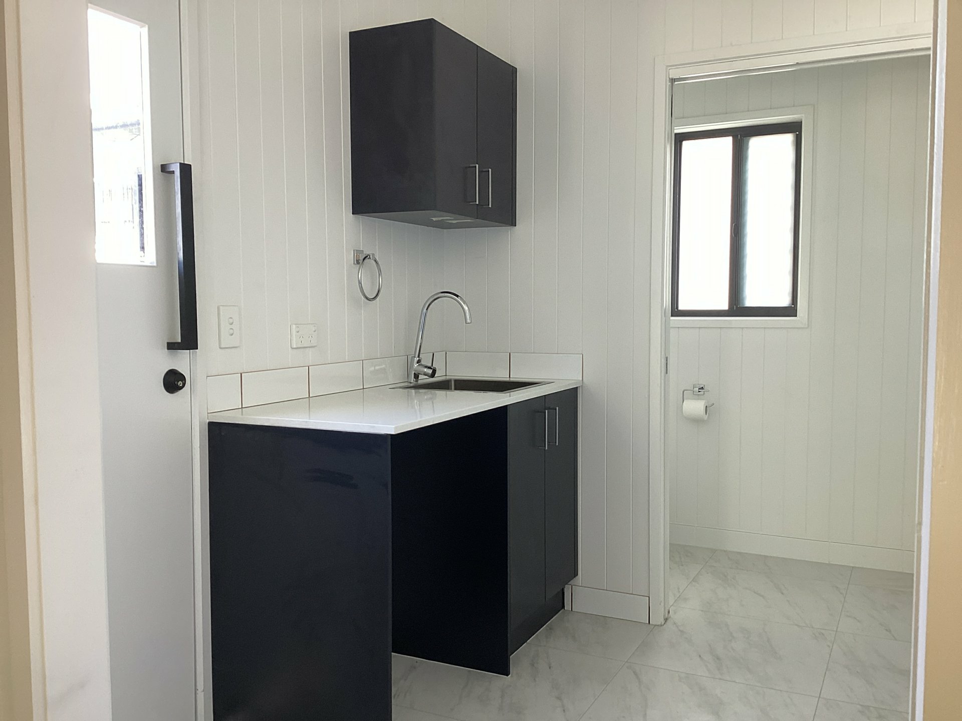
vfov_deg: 45.4
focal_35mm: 31
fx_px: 862
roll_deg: -1.1
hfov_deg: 58.4
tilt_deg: -4.2
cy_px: 360
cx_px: 481
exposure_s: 1/60
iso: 50
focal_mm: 3.3
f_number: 2.4
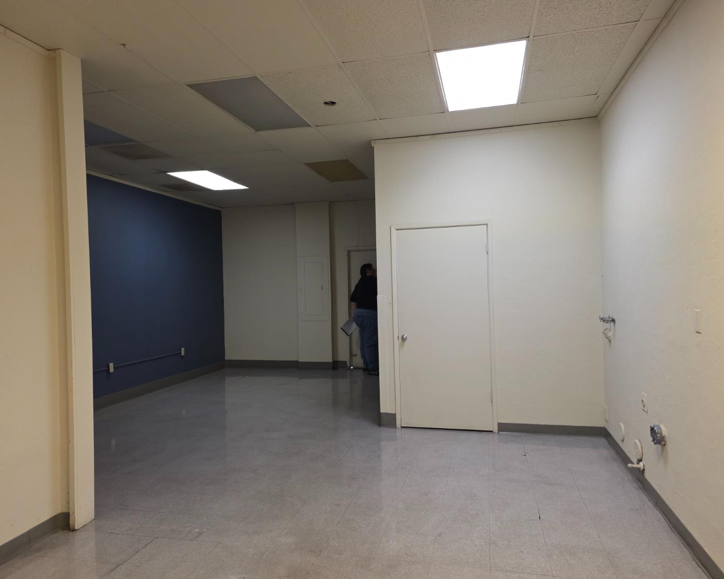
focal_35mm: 24
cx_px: 371
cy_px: 290
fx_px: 514
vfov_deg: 58.8
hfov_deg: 70.3
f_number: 1.7
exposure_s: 1/120
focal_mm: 6.25
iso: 500
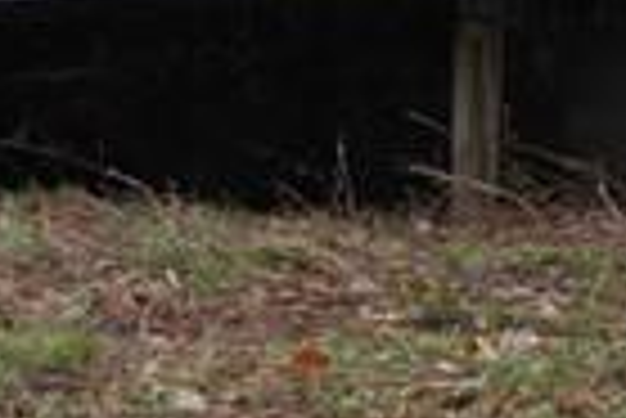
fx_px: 6110
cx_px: 696
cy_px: -501
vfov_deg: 3.9
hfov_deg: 5.8
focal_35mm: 351
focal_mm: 30
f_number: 4
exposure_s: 1/500
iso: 100
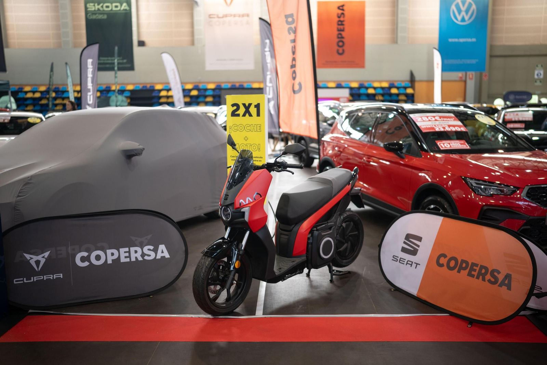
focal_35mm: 35
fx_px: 532
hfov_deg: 54.4
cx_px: 274
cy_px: 182
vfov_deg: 37.8
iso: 320
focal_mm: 35
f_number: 1.4
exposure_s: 1/250
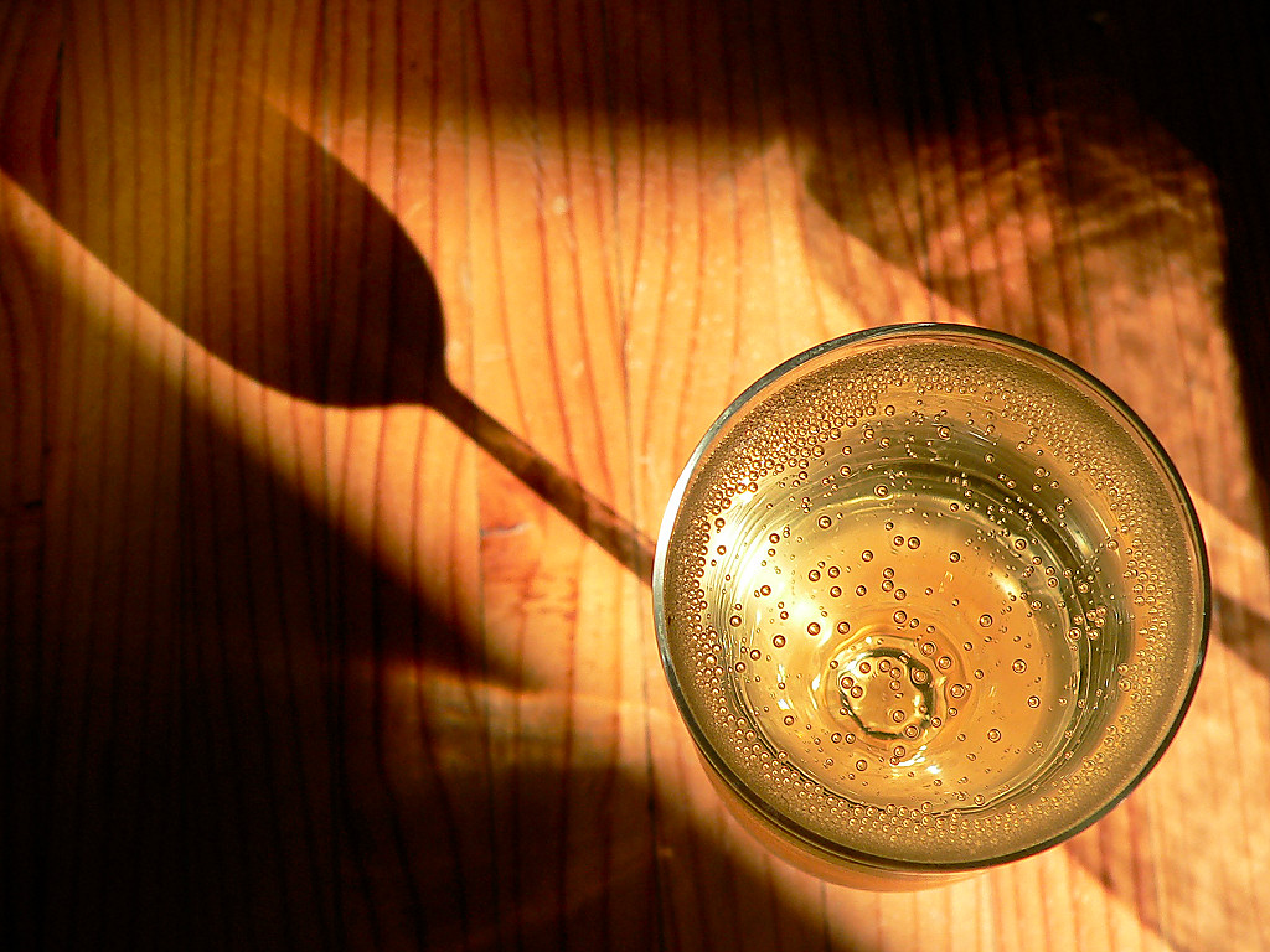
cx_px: 635
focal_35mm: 36
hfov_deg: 51.4
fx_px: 1321
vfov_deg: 39.7
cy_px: 476
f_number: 4
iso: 80
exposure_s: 1/250
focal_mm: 6
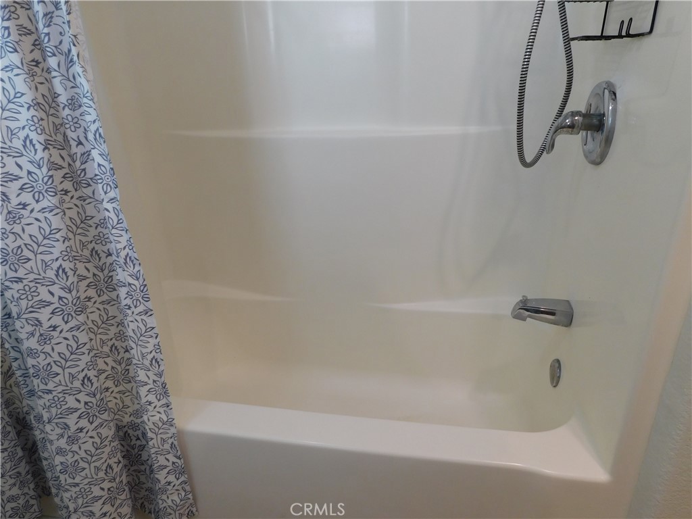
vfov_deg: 58.9
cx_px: 346
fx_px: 460
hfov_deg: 73.9
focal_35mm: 23
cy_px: 260
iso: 125
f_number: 3
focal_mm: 4
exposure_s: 1/40
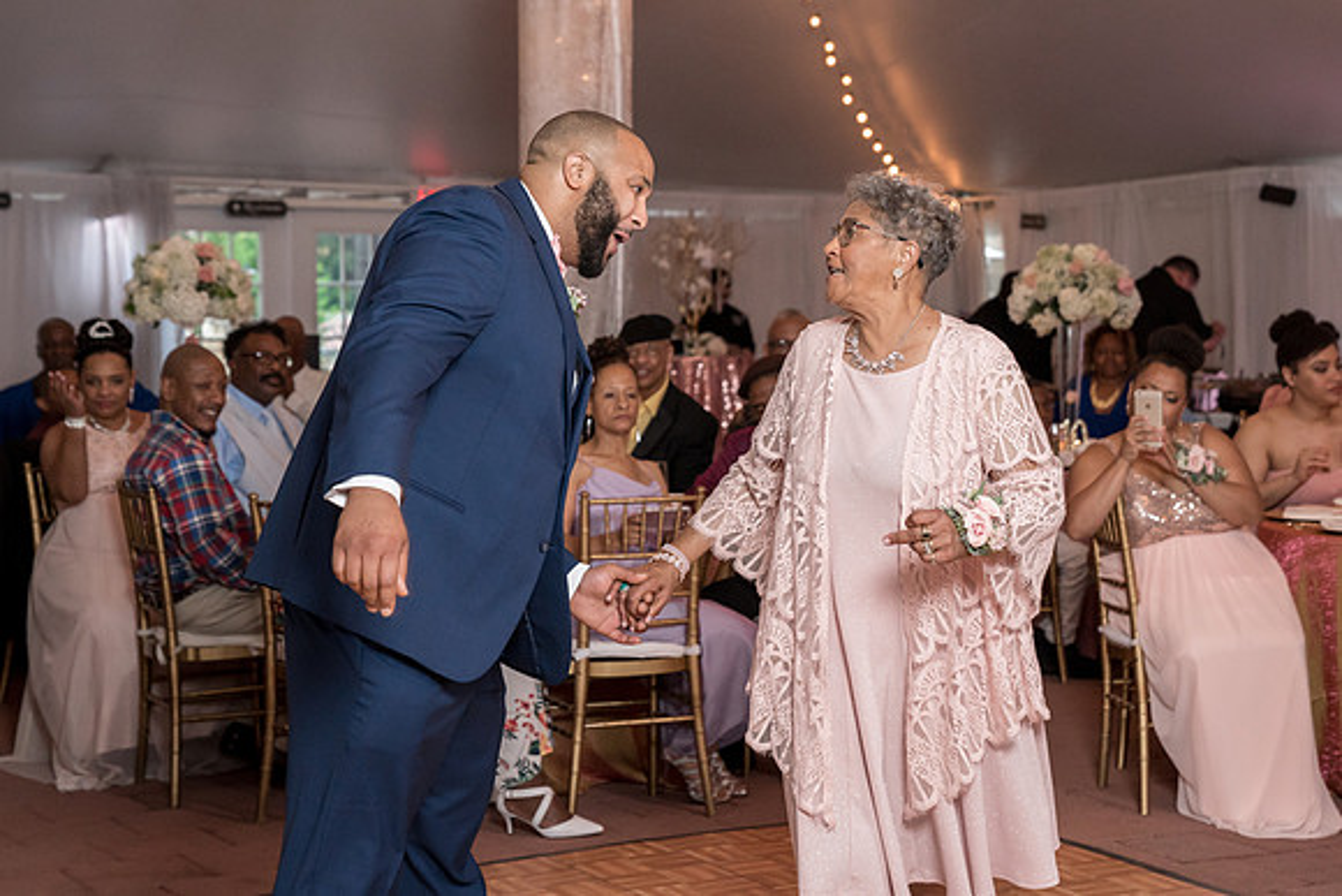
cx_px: 740
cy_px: 355
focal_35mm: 71
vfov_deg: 19.2
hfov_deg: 28.4
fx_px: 2648
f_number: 4
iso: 2000
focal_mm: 58
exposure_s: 1/200
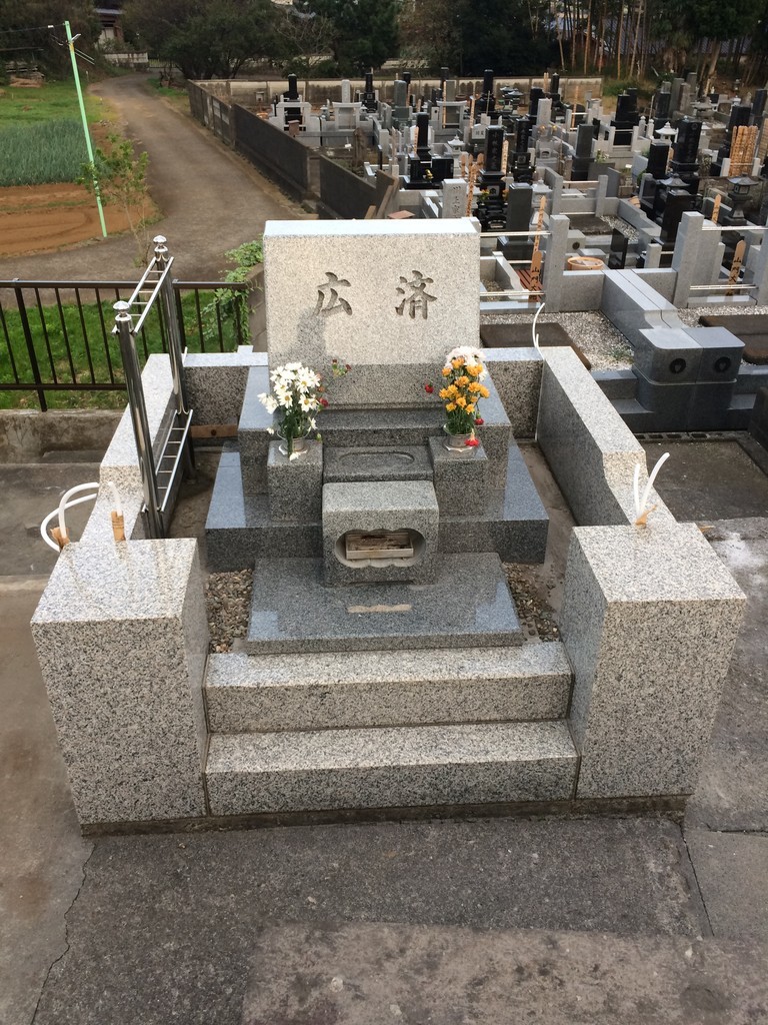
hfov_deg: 48.2
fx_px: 858
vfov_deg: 61.7
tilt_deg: -33.9
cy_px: 512
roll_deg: +1.1
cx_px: 384
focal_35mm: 29
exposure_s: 1/30
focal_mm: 4.15
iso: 32
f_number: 2.2
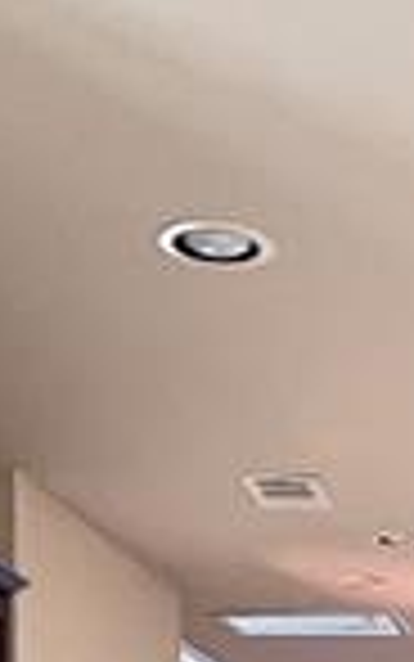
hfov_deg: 12.6
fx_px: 1731
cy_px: 995
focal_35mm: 96
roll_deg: +1.3
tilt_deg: -1.8
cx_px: 698
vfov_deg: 19.0
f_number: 1.8
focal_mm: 1.57
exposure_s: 1/60
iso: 500
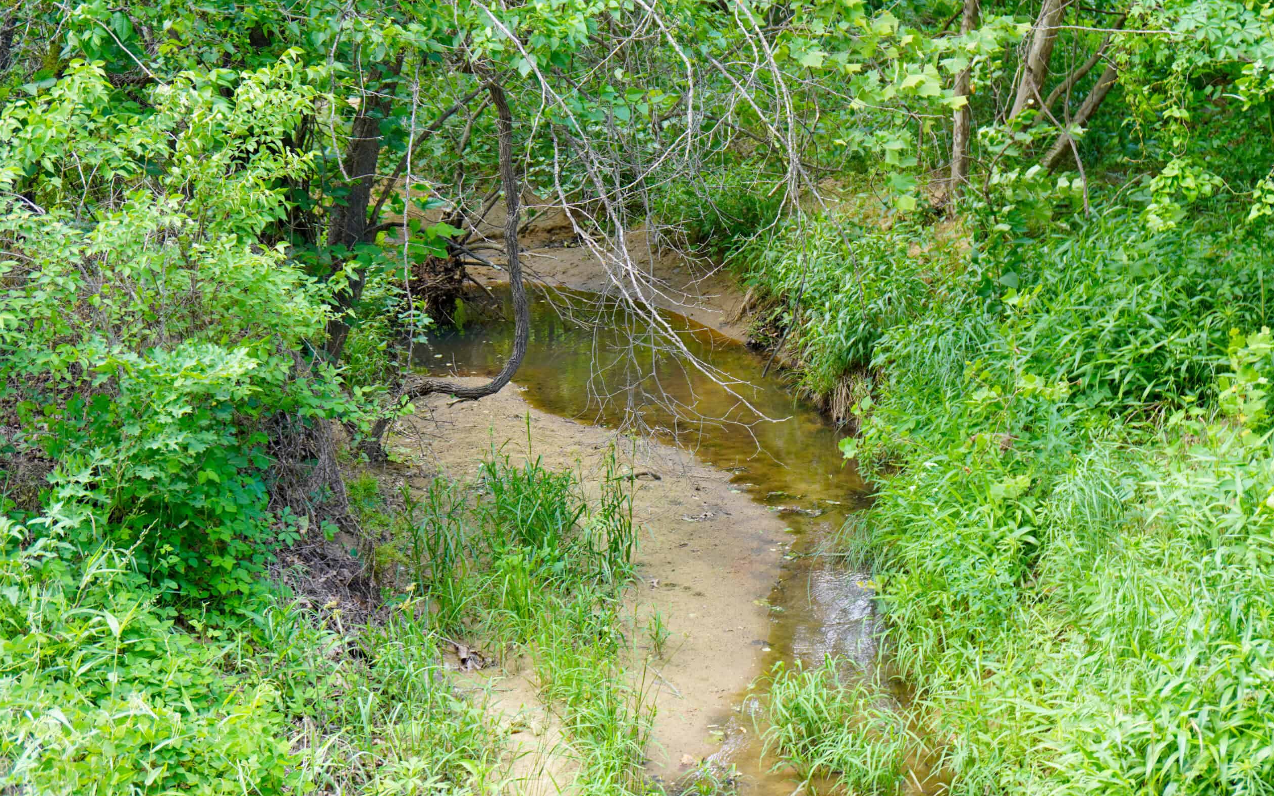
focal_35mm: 62
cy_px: 372
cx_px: 630
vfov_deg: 21.0
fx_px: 2153
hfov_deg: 33.0
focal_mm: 40
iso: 160
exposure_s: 1/80
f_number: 4
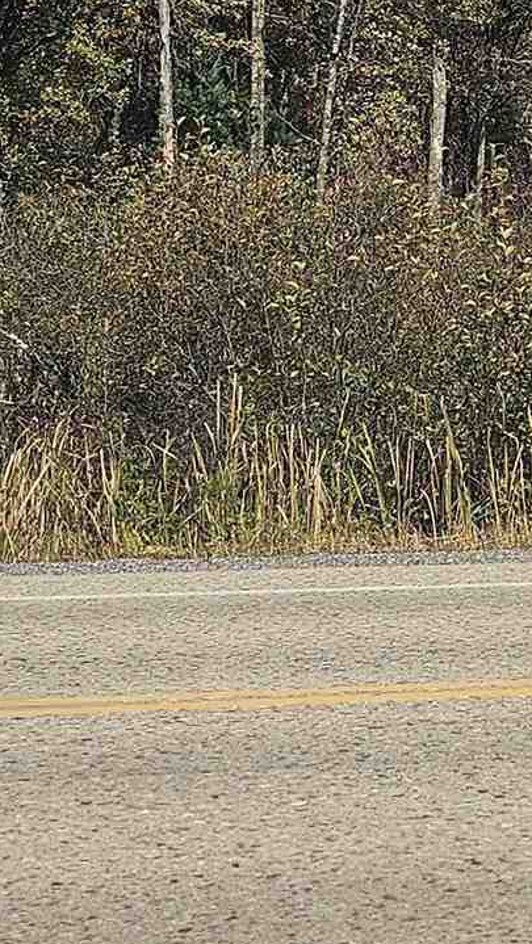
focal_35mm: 107
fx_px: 2681
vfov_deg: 19.8
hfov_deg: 10.9
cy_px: 206
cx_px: 817
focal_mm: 6.3
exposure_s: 1/1099
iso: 10
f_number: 1.7
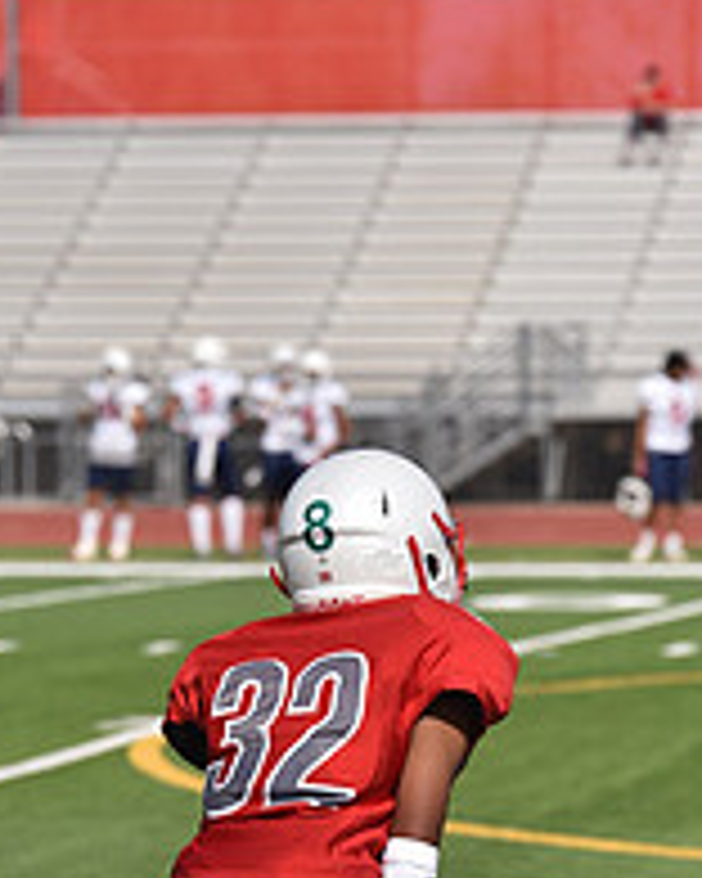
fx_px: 7038
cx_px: 320
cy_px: 950
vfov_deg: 7.1
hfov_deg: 5.7
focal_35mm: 271
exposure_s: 1/4000
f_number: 4
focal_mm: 125
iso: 250
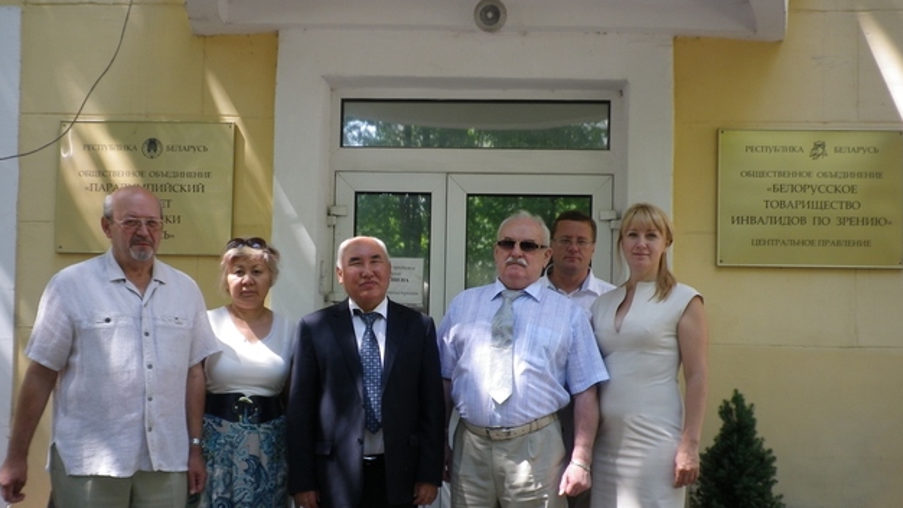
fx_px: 934
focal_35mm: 39
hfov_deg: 51.6
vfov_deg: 30.2
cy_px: 333
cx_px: 452
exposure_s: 1/80
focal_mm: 6.36
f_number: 3.9
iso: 80
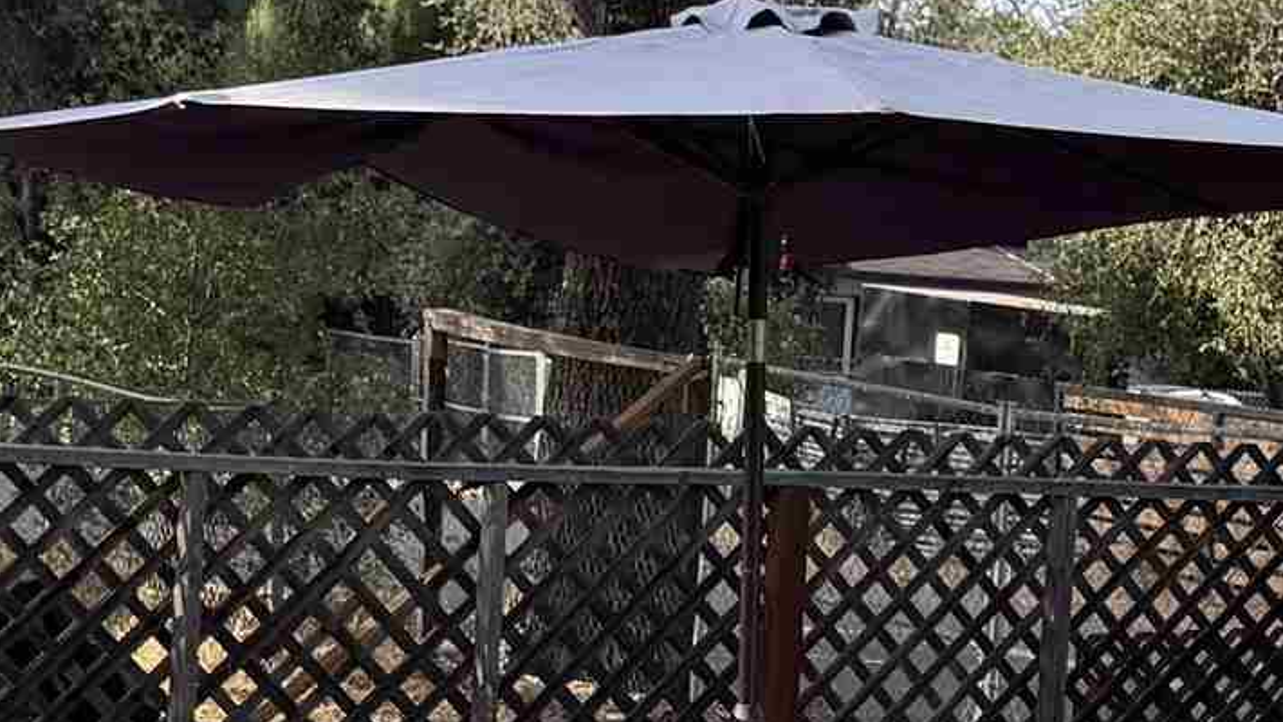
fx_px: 3844
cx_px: 909
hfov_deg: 18.9
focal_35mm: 113
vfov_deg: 10.7
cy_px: 616
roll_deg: -3.7
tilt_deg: -5.9
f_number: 1.78
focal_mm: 6.76
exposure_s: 1/621
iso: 80
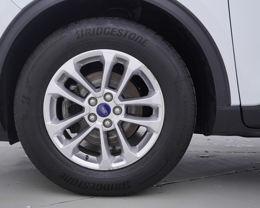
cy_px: 103
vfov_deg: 36.5
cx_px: 109
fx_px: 315
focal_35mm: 41
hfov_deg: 44.6
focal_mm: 24
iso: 125
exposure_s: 1/80
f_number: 4
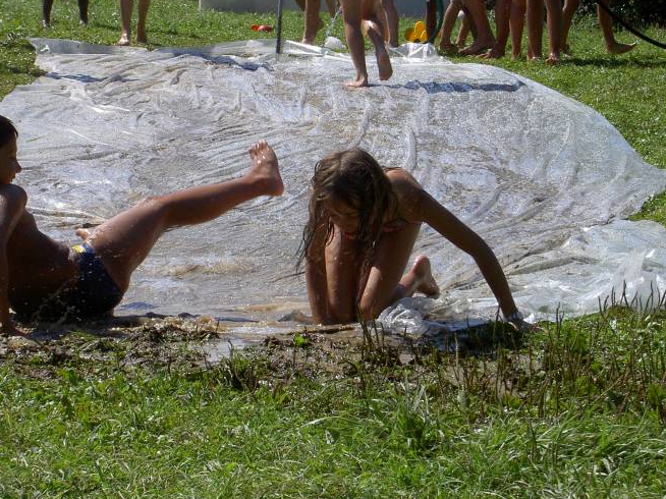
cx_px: 267
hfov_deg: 13.9
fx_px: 2731
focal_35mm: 142
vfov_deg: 10.4
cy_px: 212
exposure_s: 1/250
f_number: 8.3
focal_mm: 24
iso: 100
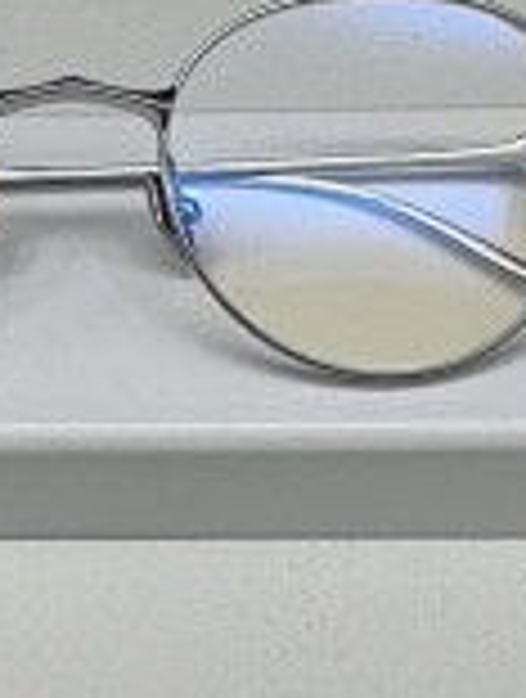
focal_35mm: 134
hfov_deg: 11.1
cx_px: 70
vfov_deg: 14.6
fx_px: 2704
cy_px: 522
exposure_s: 1/167
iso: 40
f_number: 1.6
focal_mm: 5.96
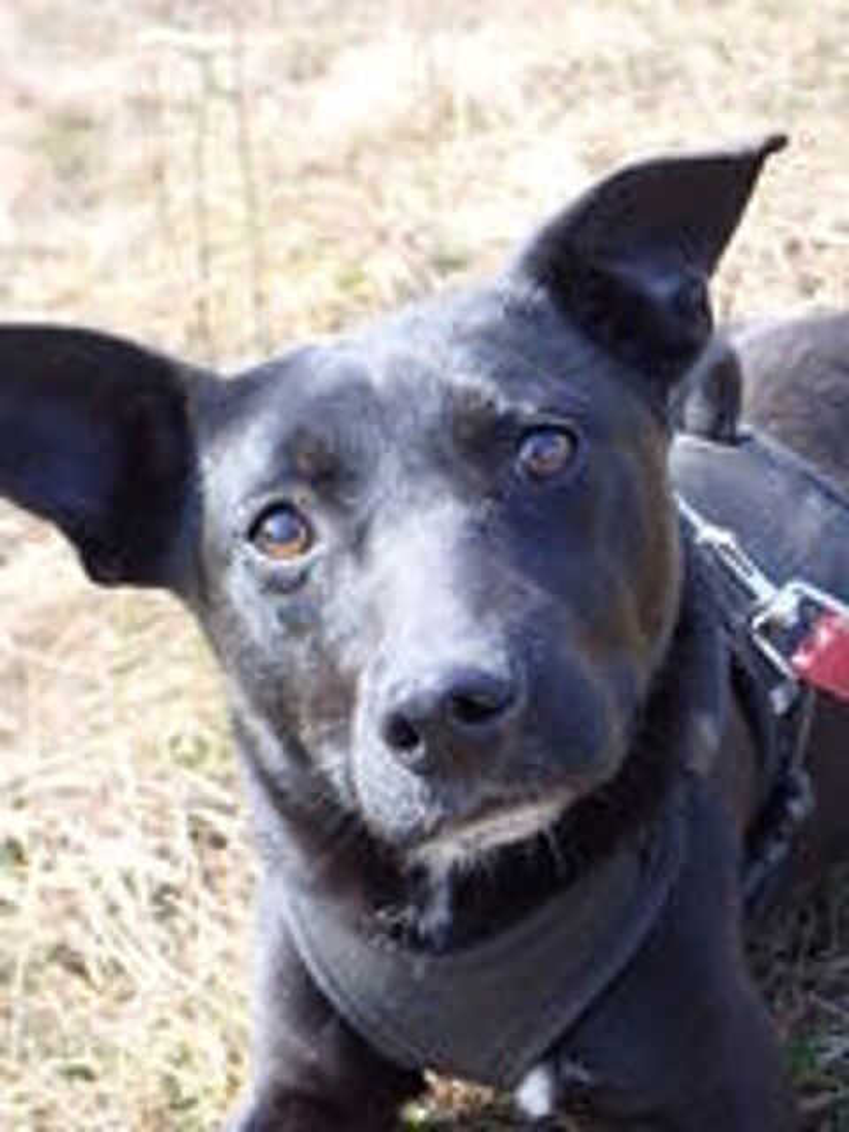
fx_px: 2028
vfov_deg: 31.2
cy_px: 566
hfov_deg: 23.7
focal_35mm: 62
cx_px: 424
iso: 320
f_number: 3.6
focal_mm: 11.09
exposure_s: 1/500
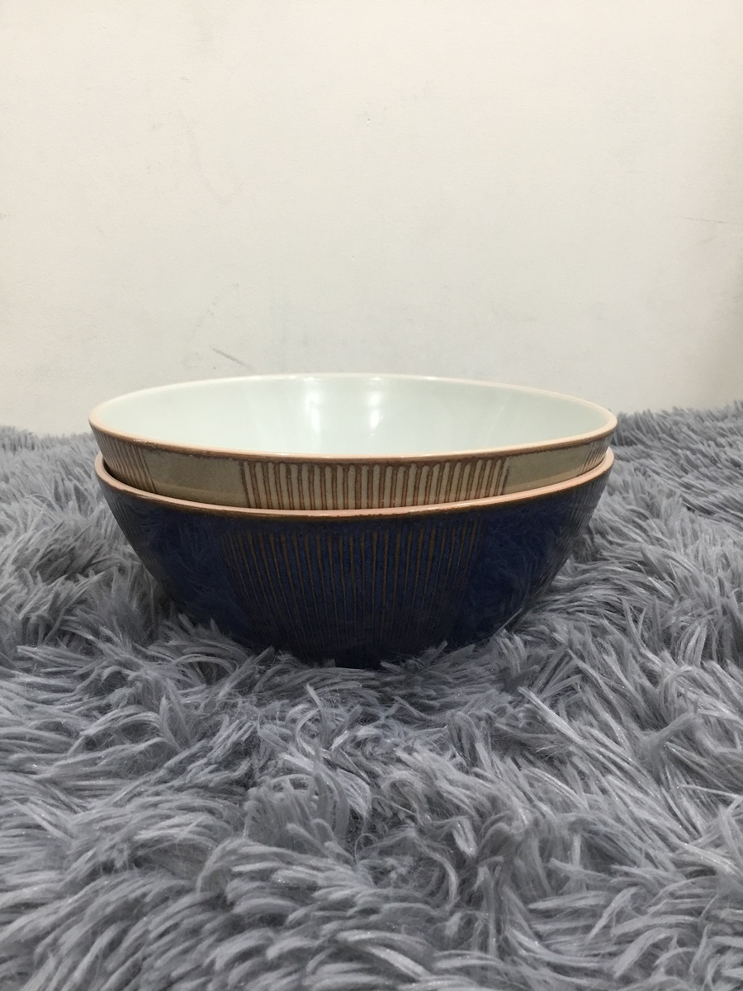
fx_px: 887
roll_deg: +0.2
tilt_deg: -15.5
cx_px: 372
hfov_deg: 45.4
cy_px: 496
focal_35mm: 31
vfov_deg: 58.4
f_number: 2.4
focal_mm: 3.3
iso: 125
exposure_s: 1/33
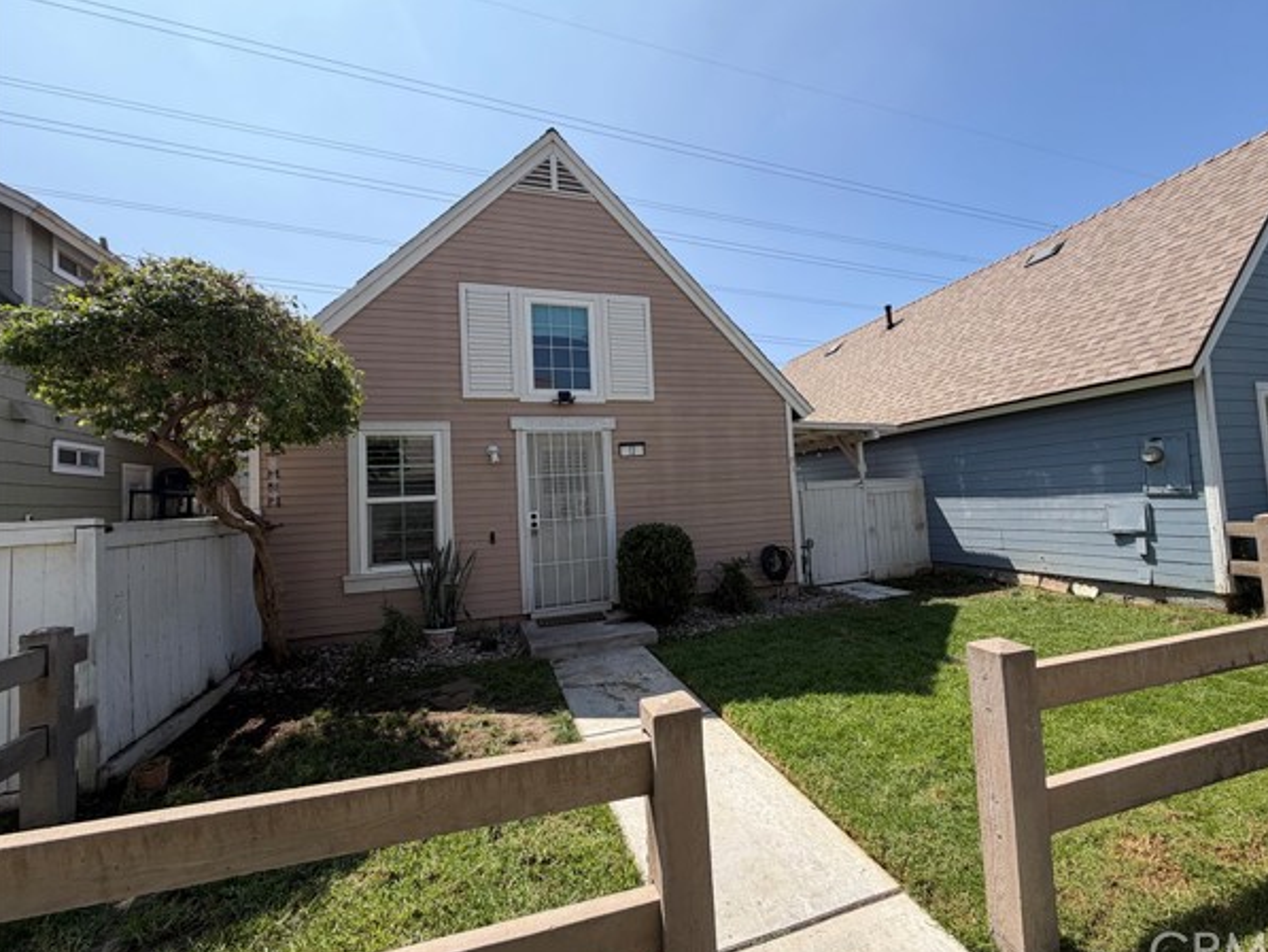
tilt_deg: +4.0
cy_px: 472
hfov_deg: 98.0
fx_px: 550
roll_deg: +3.4
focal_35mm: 15
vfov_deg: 81.8
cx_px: 671
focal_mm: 2.22
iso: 20
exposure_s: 1/830
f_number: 2.2
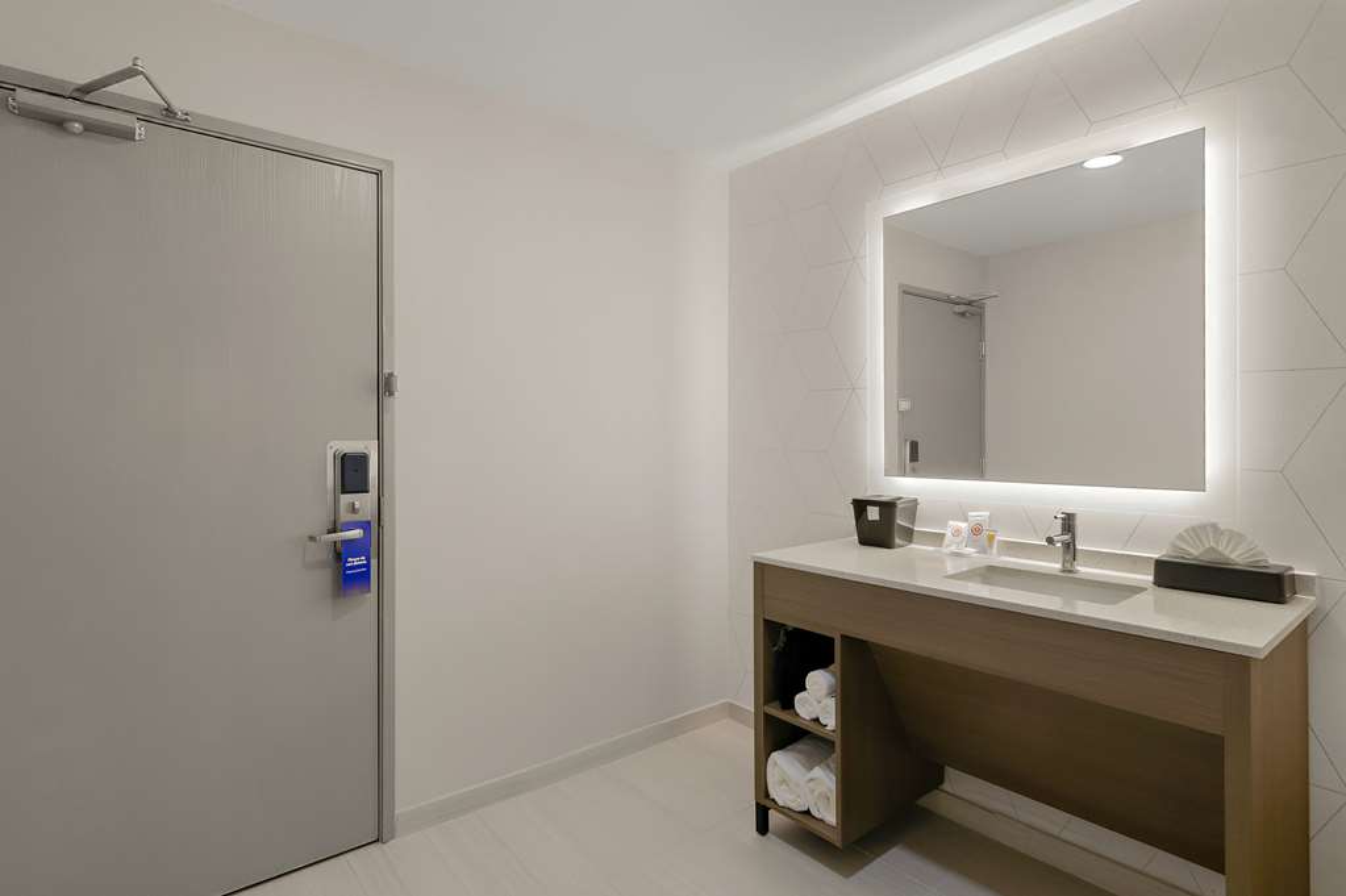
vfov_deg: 72.0
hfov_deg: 95.0
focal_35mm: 16
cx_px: 673
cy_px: 448
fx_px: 617
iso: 320
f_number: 7.1
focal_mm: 11
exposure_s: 1/15
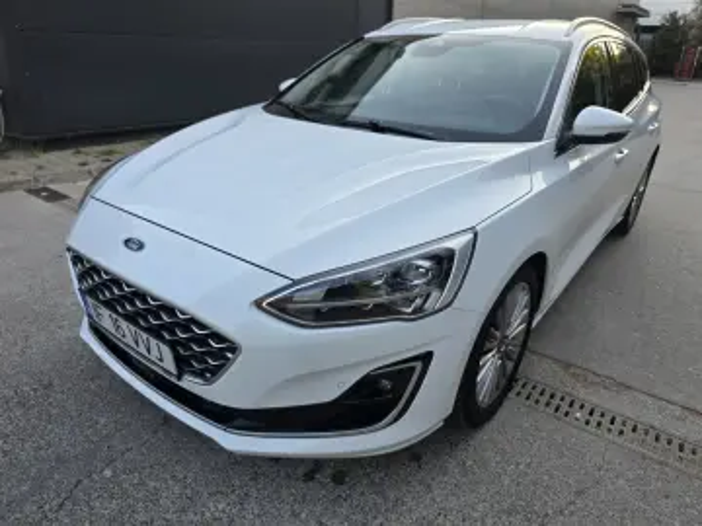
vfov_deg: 58.9
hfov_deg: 73.9
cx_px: 351
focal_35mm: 23
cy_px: 263
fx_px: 466
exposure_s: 1/359
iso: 50
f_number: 1.7
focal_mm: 6.3
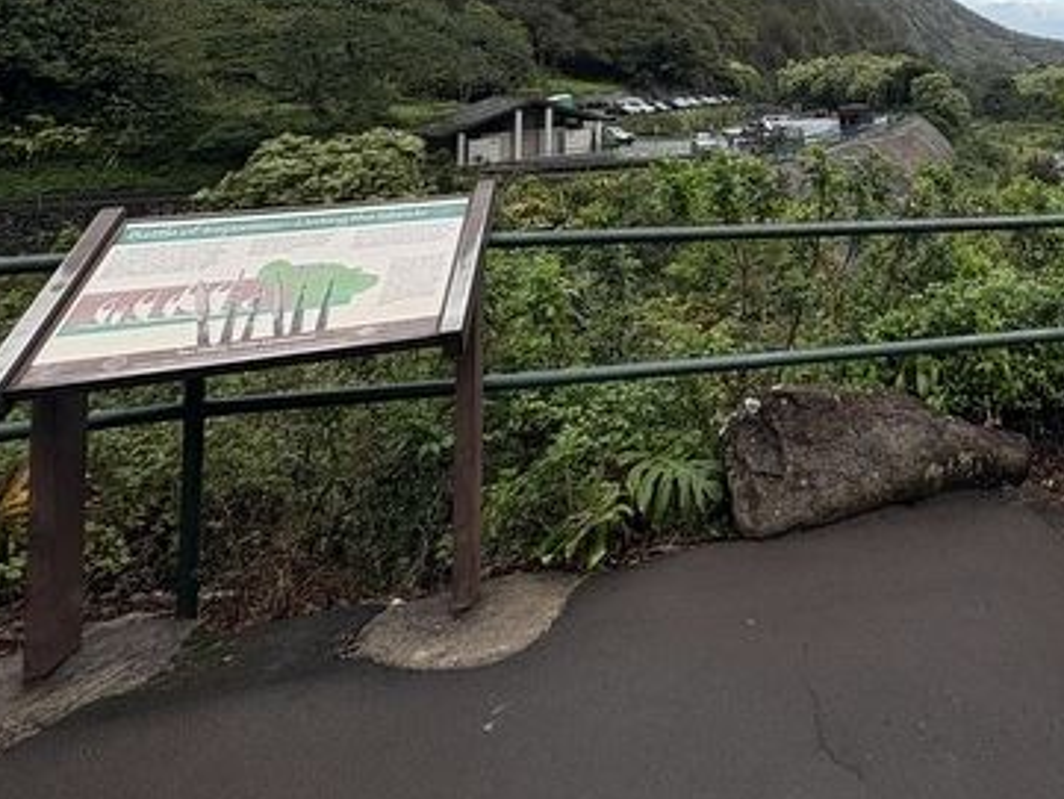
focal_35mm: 31
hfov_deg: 50.2
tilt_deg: +4.8
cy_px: -53
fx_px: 953
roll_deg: +2.4
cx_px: 999
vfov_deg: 38.6
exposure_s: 1/2273
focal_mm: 2.22
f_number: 2.2
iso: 50
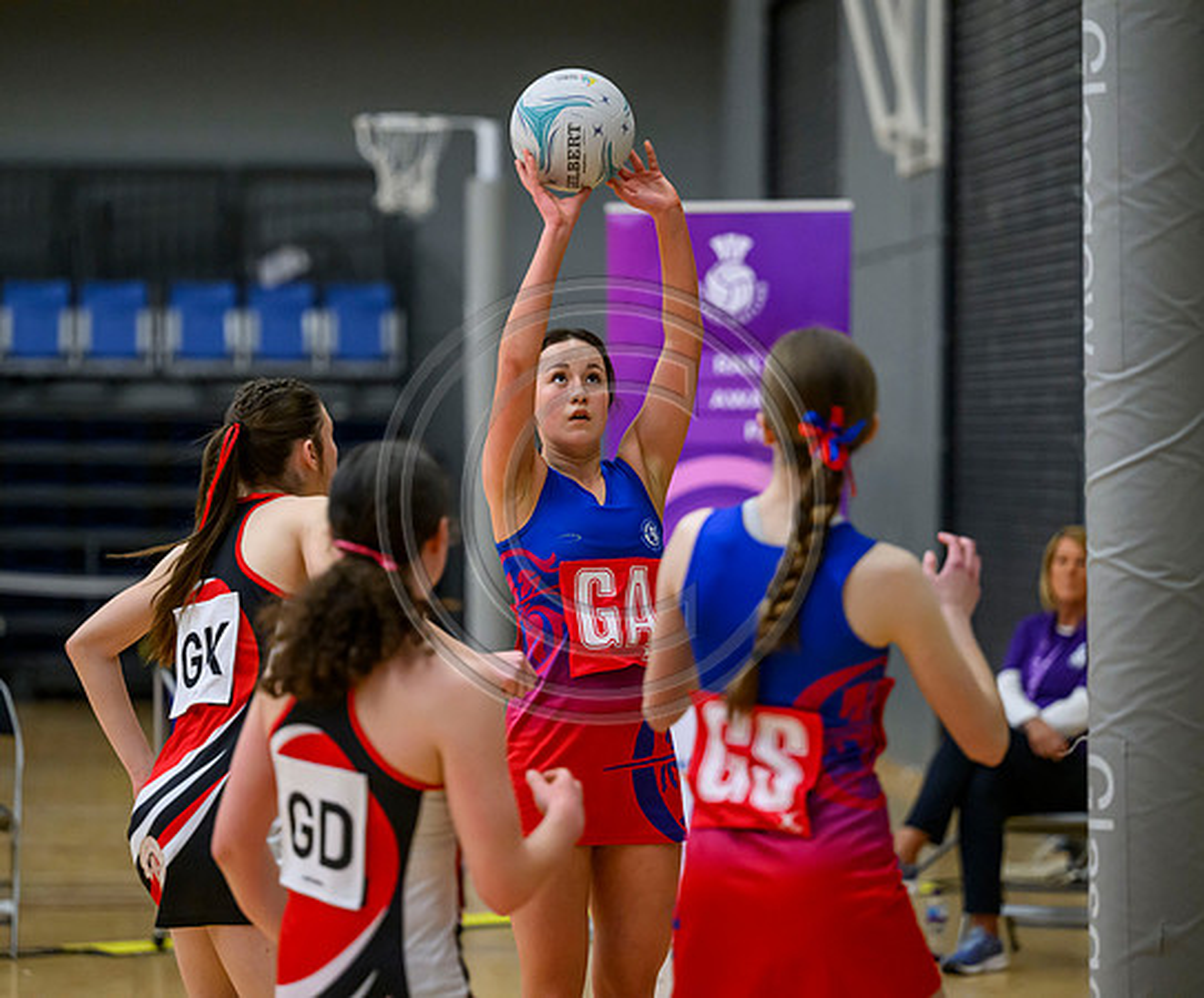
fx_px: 6242
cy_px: 499
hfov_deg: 11.0
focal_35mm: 173
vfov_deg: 9.1
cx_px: 592
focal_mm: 150
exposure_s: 1/1250
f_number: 2.8
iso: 5000
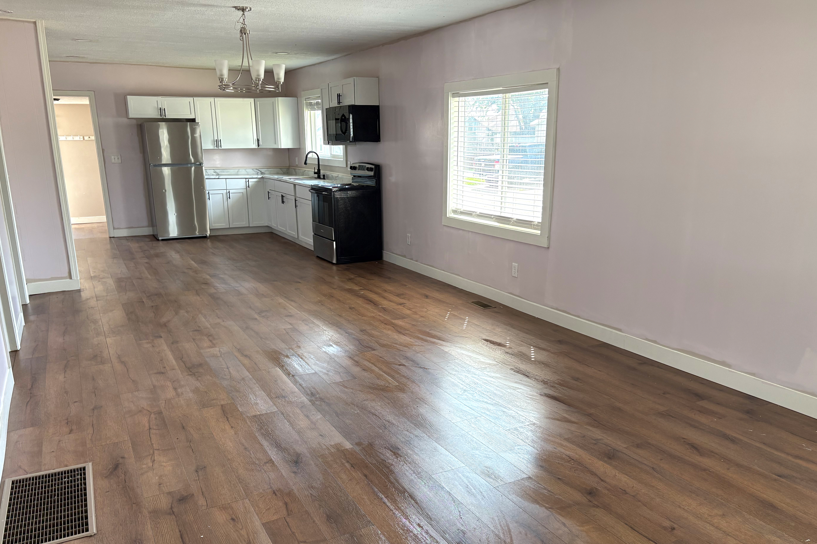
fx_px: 635
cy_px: 307
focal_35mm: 28
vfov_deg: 46.3
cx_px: 412
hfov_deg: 65.5
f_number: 1.6
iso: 125
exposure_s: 1/137
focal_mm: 5.96
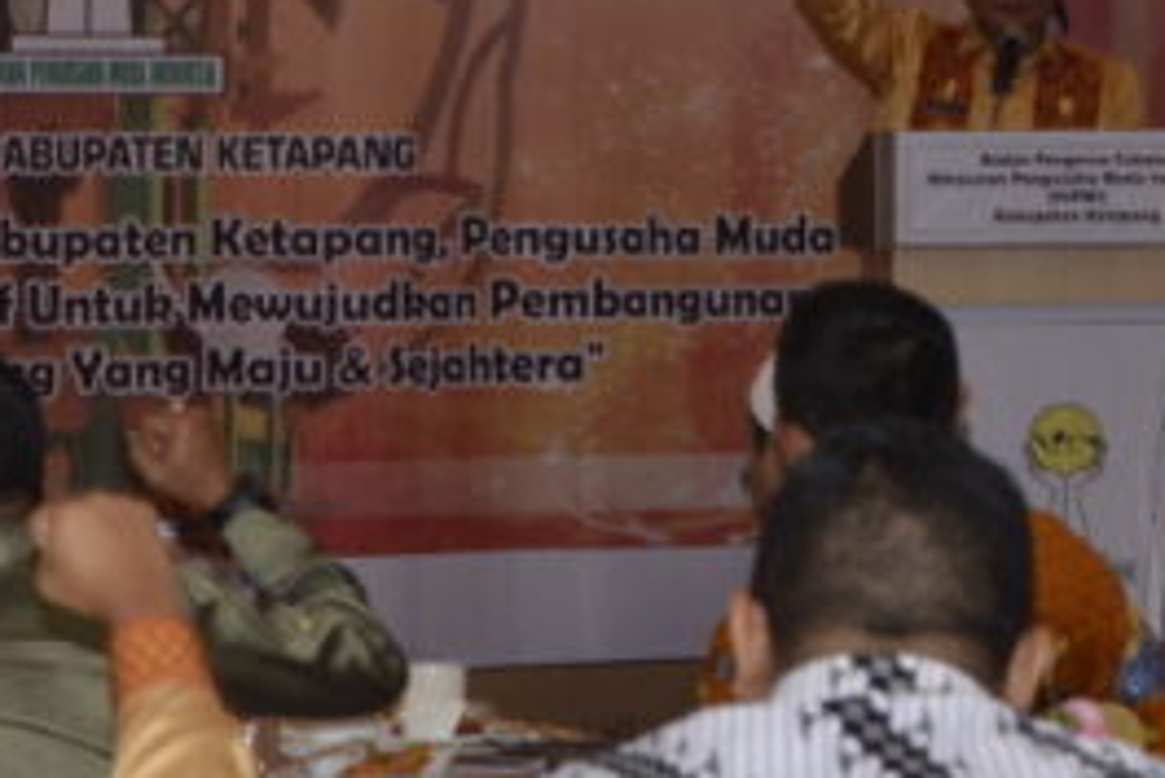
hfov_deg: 9.9
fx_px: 6670
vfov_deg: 6.6
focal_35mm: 206
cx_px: 991
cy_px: -160
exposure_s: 1/60
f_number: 5
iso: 800
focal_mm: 52
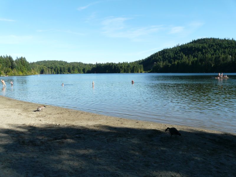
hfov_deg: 63.4
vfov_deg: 49.7
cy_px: 88
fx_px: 191
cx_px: 118
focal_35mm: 28
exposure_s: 1/200
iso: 100
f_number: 5.6
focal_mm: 4.6
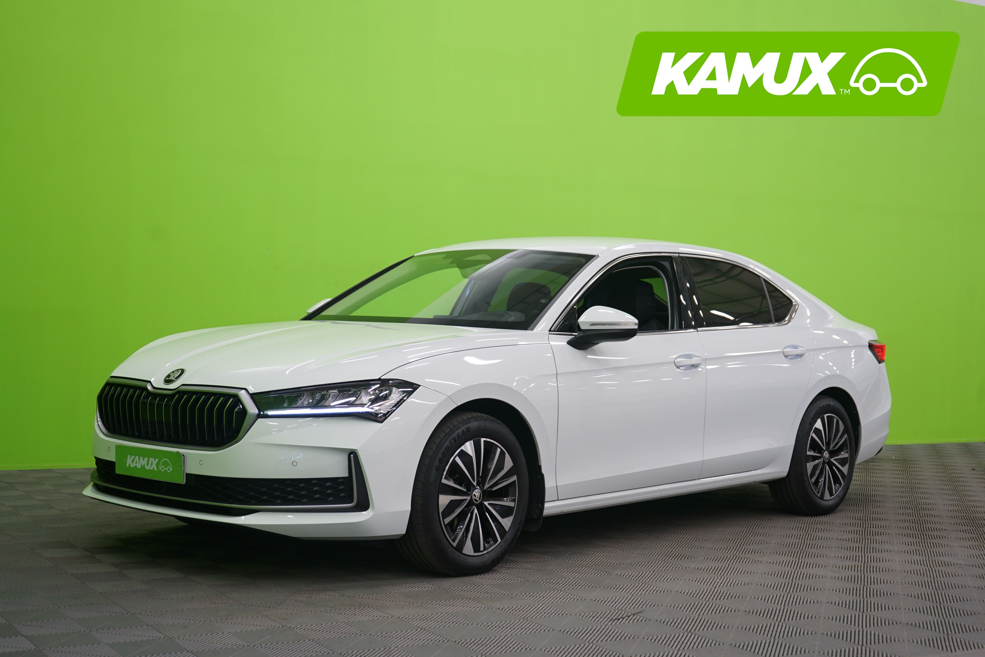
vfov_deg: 26.5
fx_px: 1395
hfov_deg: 38.9
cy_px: 328
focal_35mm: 51
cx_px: 492
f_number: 5
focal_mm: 51
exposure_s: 1/10
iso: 400
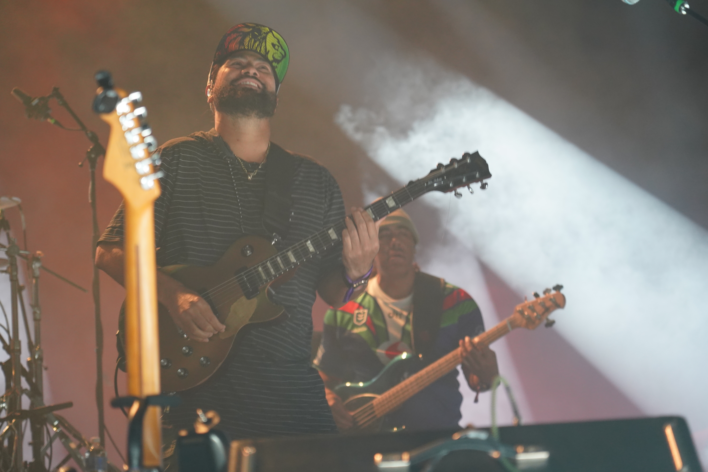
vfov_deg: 13.0
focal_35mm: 105
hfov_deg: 19.5
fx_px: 2065
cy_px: 236
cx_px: 354
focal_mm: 105
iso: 3200
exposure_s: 1/160
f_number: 4
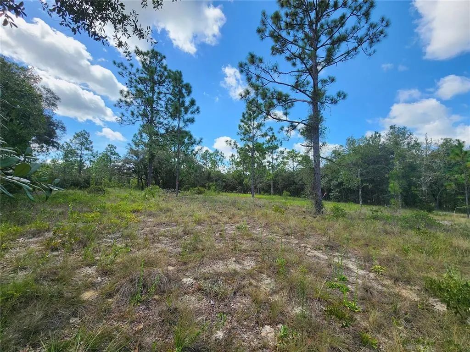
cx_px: 235
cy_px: 176
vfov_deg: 89.9
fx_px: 177
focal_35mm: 13
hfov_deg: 106.2
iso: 50
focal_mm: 2.2
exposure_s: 1/955
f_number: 2.2
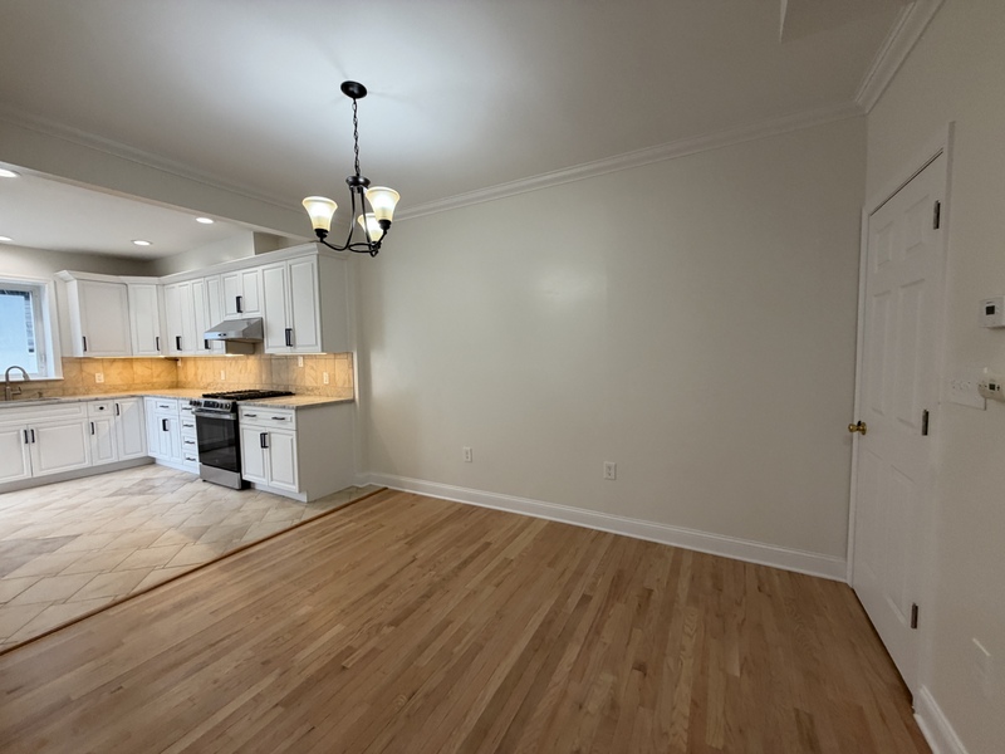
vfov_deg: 85.7
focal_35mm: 14
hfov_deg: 102.1
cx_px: 502
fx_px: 406
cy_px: 377
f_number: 2.2
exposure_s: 1/120
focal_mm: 2.22
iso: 160
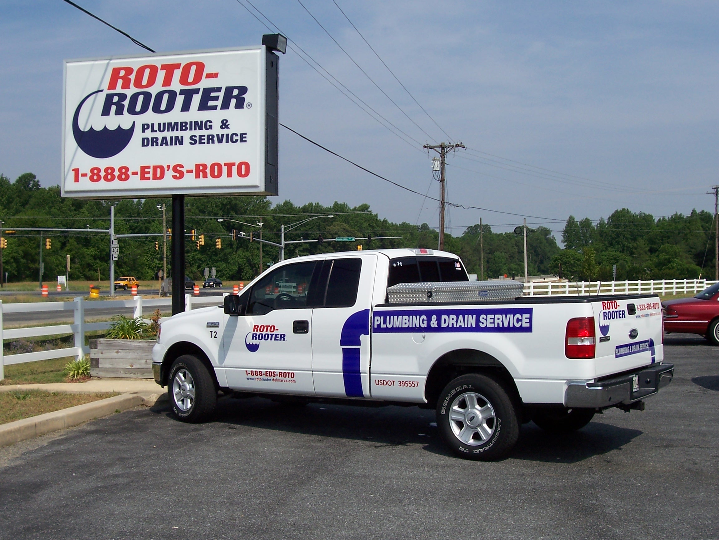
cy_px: 270
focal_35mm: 42
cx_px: 360
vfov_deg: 34.3
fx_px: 872
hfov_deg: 44.8
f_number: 5.6
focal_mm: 7
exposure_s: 1/750
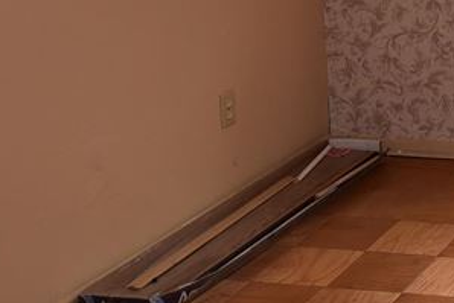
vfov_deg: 15.5
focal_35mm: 86
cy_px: -33
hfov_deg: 19.8
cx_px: 718
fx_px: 1085
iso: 1000
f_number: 8
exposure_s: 1/60
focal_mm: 20
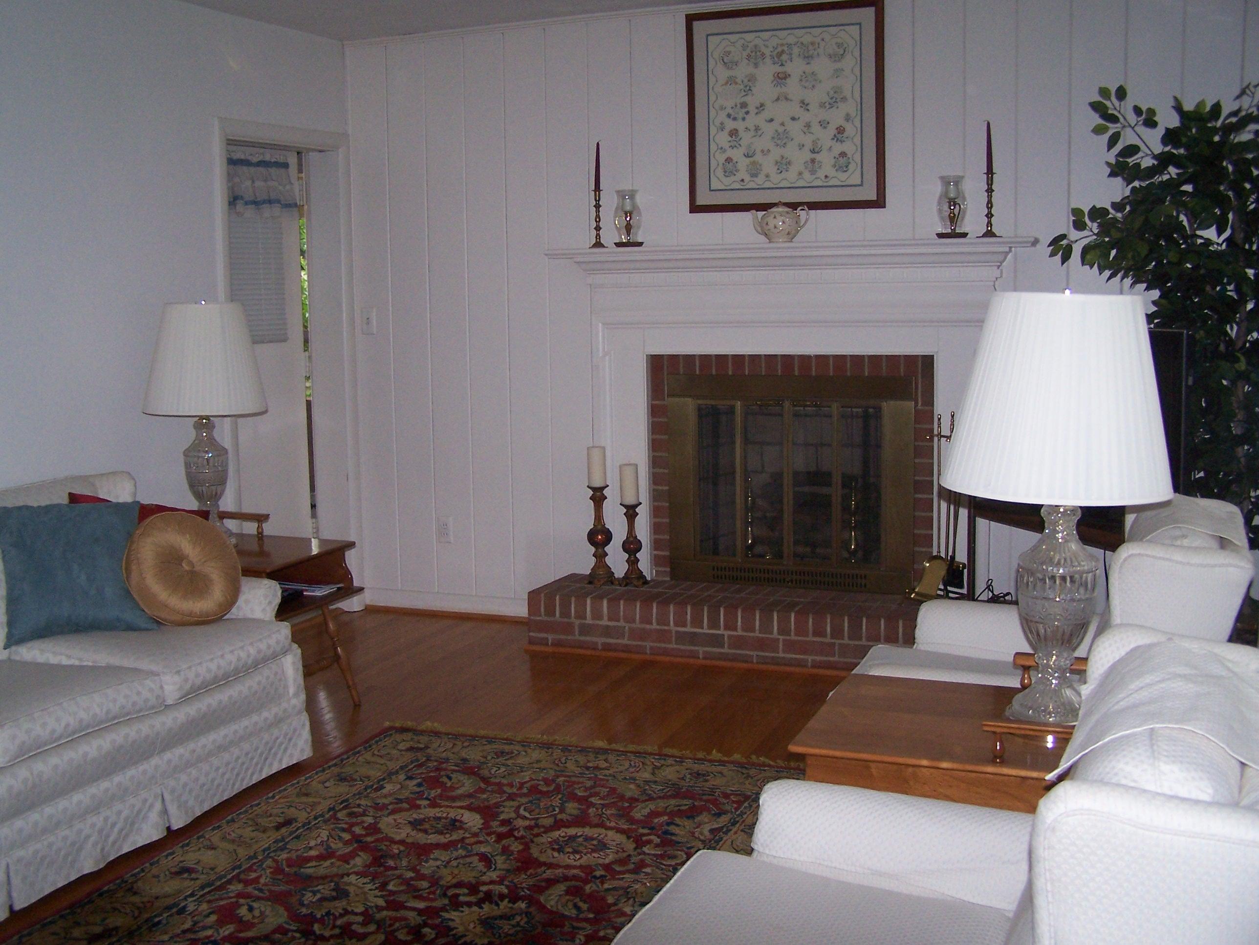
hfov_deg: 49.0
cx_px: 630
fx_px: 1382
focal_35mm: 38
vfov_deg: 37.7
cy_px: 472
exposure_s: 1/60
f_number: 2.8
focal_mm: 6.3
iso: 140
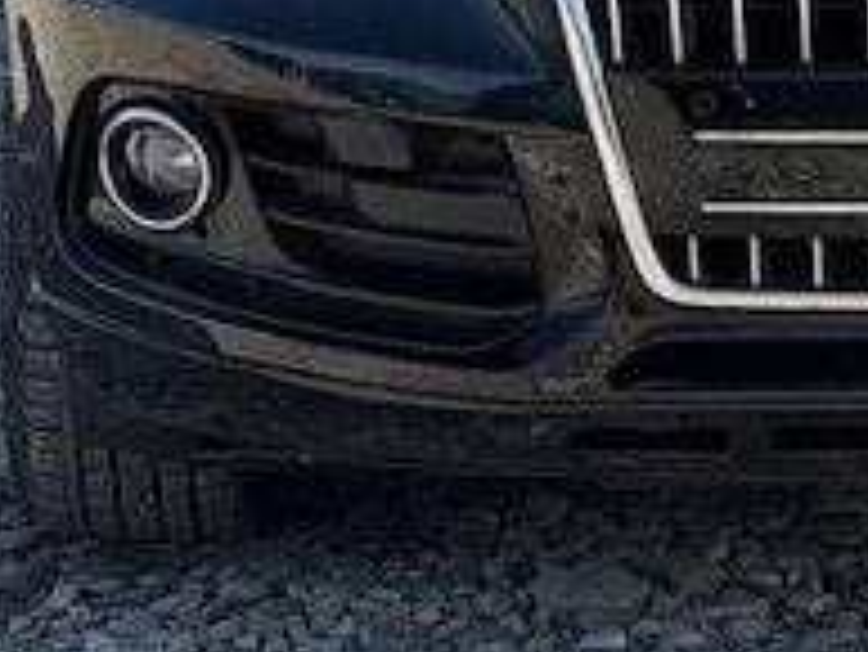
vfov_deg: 5.8
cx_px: 908
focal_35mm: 249
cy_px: -850
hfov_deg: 7.9
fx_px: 6248
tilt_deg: -1.3
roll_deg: +0.2
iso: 100
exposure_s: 1/1931
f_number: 1.78
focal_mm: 6.76
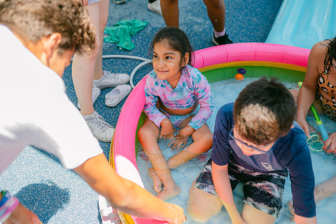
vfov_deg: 37.8
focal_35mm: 35
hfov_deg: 54.5
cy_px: 112
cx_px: 168
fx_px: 326
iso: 100
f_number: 2
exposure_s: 1/640
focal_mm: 35
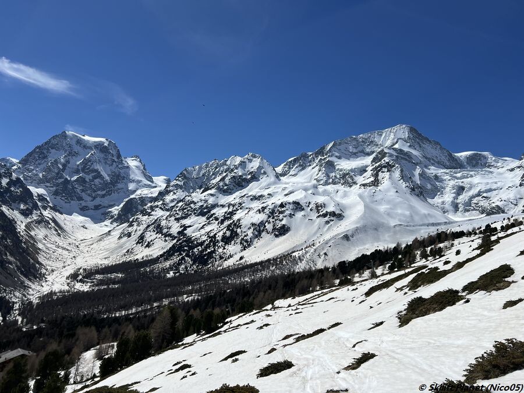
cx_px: 262
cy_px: 196
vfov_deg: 53.1
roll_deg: -6.3
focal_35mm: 26
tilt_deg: +9.4
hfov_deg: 67.3
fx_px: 394
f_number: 1.5
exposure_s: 1/14286
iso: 50
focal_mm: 5.7
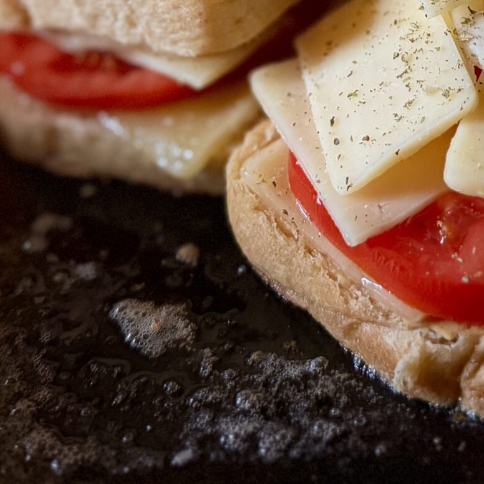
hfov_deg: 24.2
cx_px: 393
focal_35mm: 70
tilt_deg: -29.5
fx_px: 1107
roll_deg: +5.8
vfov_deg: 22.7
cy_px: -95
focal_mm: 6.76
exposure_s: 1/60
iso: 640
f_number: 1.78
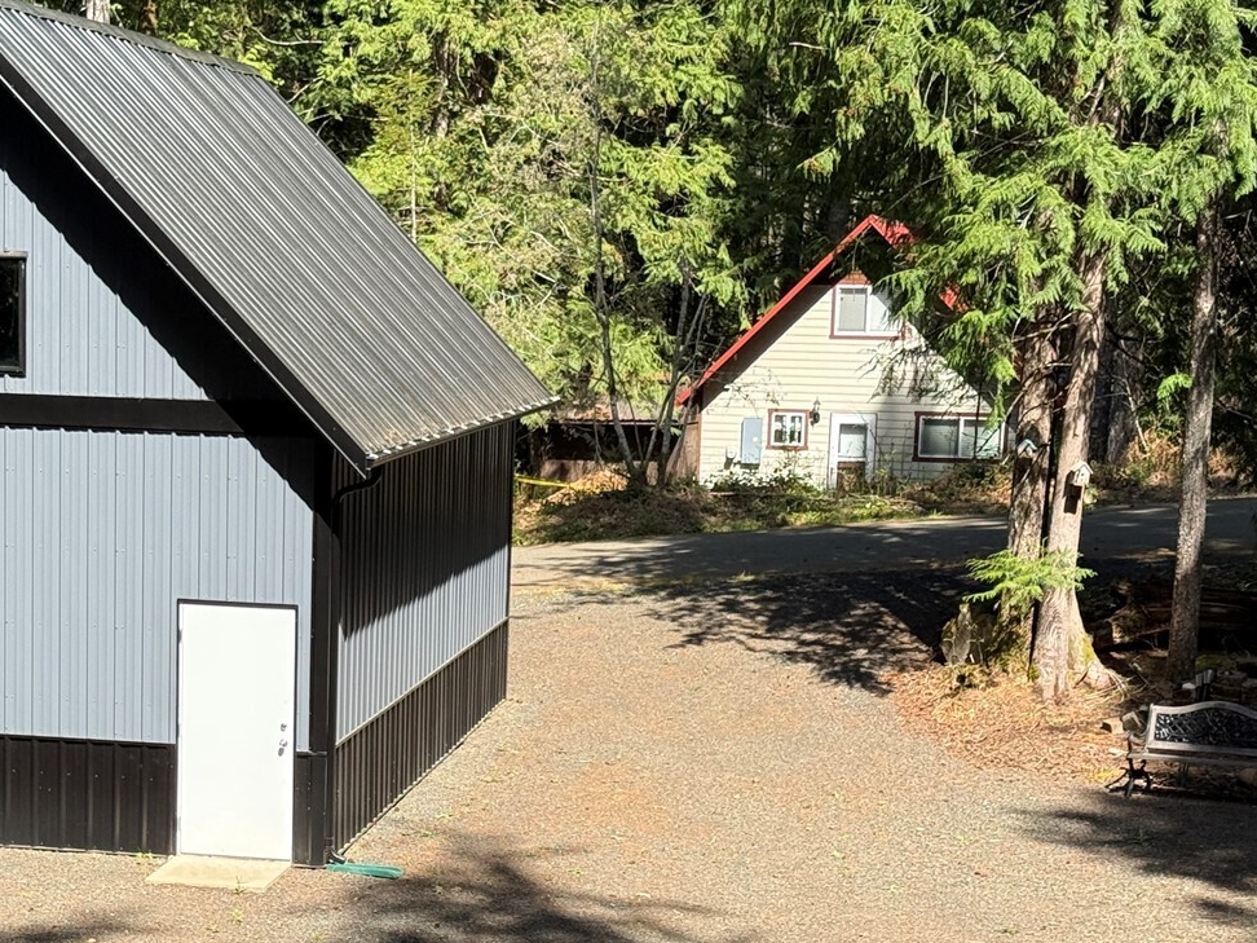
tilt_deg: -9.4
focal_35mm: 79
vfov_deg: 18.5
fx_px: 2869
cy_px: 744
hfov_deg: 24.5
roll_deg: -1.2
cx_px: 339
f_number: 1.78
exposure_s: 1/1429
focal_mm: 6.76
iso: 64
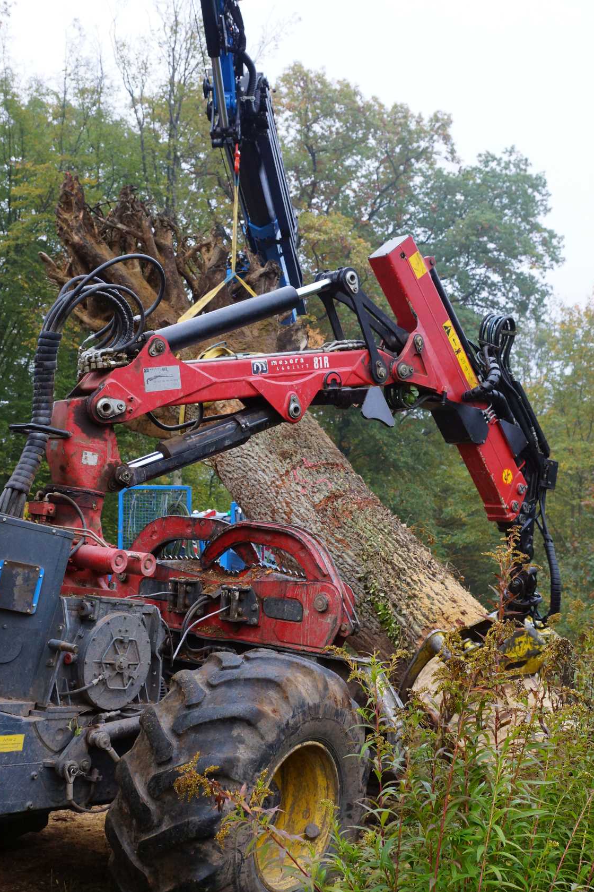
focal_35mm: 45
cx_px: 305
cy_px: 477
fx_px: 1114
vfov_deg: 43.6
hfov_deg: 29.9
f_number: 4
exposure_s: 1/60
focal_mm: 28
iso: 640
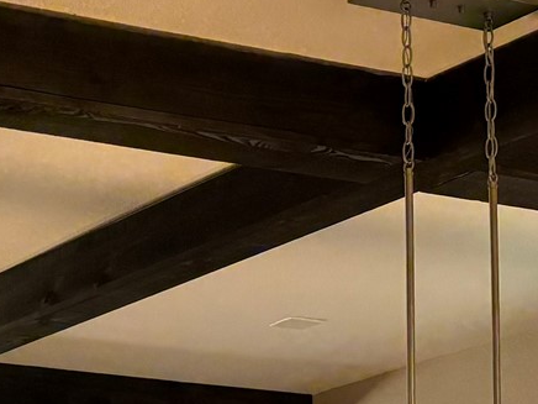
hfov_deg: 13.8
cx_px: -528
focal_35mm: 122
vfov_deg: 11.0
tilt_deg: +1.0
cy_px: 834
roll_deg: +0.9
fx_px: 1896
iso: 200
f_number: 1.6
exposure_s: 1/60
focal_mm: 5.96
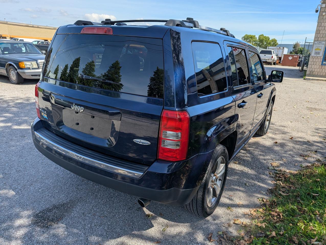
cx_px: 163
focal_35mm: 24
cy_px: 122
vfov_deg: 56.9
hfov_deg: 71.5
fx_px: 226
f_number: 1.85
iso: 49
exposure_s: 1/1508
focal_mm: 6.81
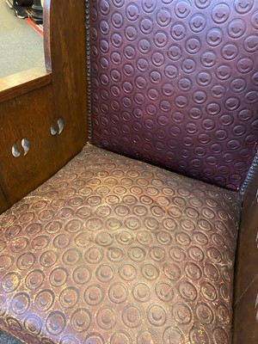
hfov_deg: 53.1
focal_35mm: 26
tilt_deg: -41.8
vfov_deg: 67.3
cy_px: 172
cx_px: 129
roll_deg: -1.7
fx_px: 258
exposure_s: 1/25
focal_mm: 4.25
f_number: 1.8
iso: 500
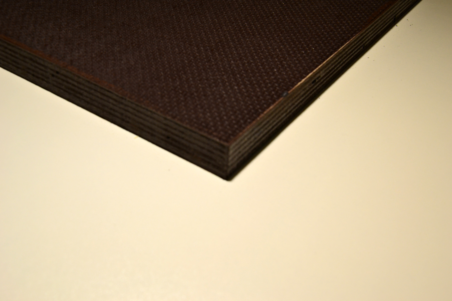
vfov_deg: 31.9
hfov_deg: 46.4
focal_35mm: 42
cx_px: 226
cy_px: 150
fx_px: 527
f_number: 9
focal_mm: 28
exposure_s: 1/125
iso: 400
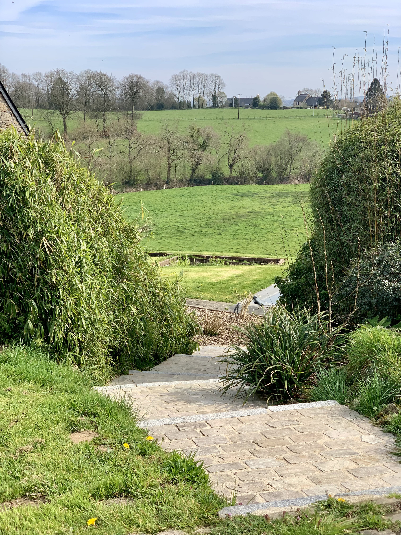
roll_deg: -1.7
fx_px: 803
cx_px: 200
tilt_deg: -9.2
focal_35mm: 52
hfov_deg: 28.0
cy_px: 268
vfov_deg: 36.8
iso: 16
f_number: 2.4
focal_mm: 6
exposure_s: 1/716
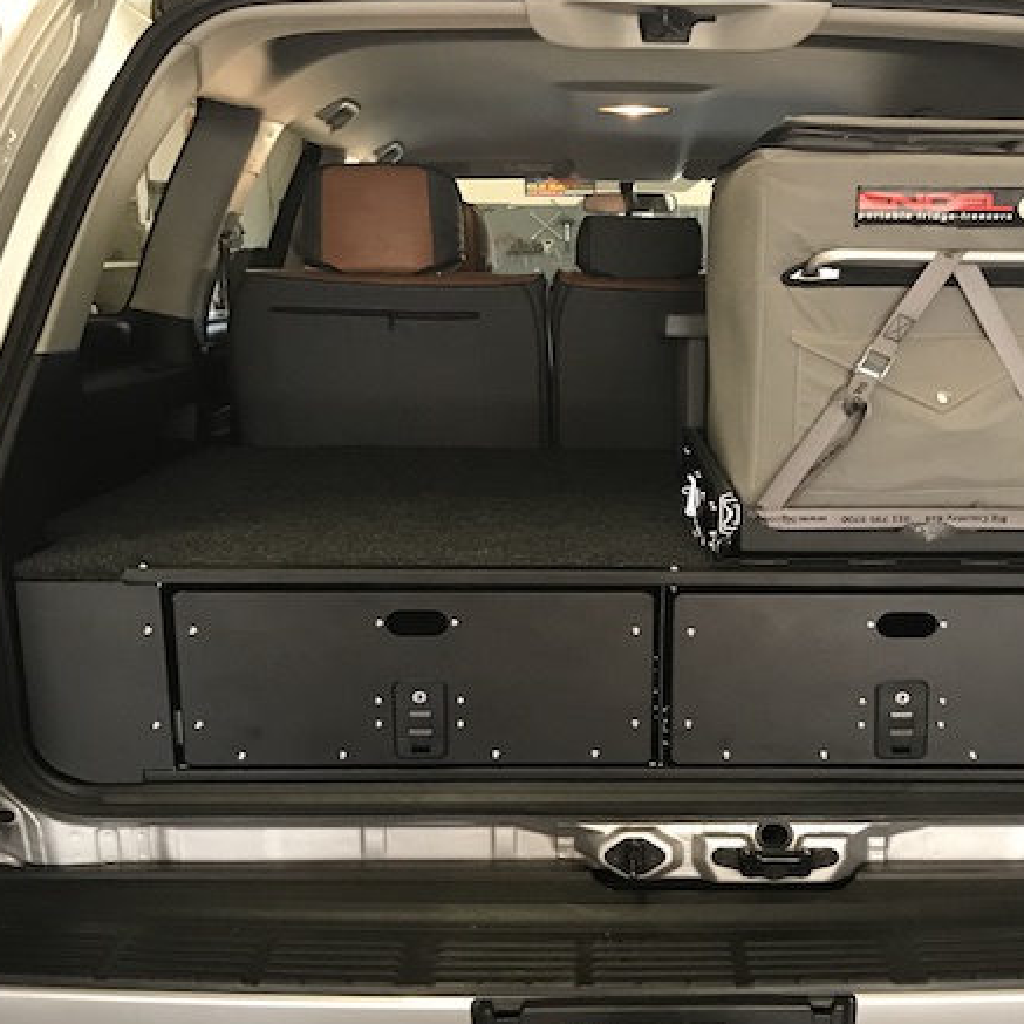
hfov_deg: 47.8
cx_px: 670
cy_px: 518
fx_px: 1138
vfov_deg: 48.4
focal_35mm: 34
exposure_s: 1/17
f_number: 1.8
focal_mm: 3.99
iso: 100
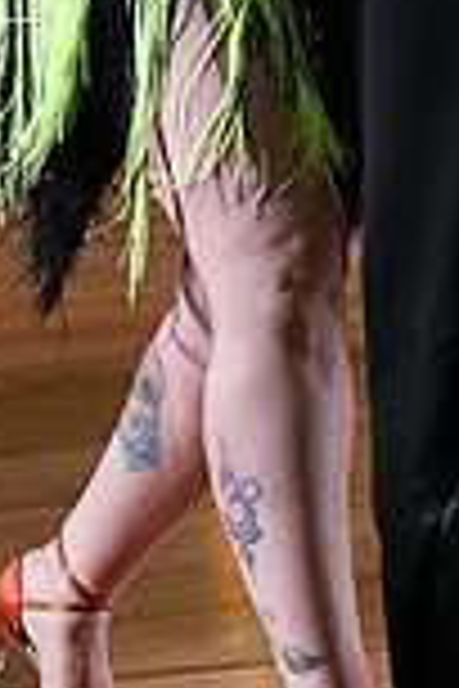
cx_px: 191
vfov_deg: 7.6
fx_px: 5087
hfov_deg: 5.2
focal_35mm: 266
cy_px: -382
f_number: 7.1
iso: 8000
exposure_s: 1/400
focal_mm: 70
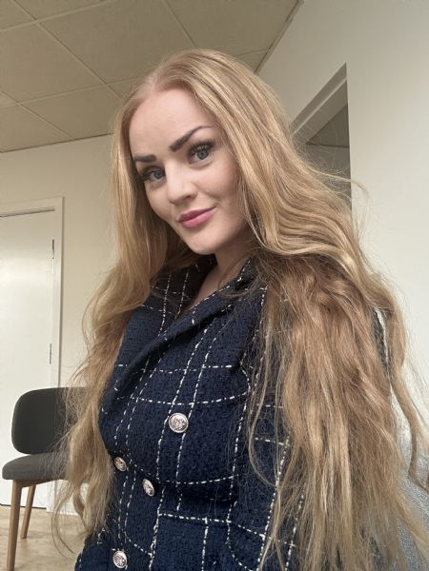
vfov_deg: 60.0
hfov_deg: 46.8
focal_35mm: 30
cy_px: 286
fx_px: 496
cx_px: 214
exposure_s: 1/121
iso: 80
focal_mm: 2.69
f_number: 1.9
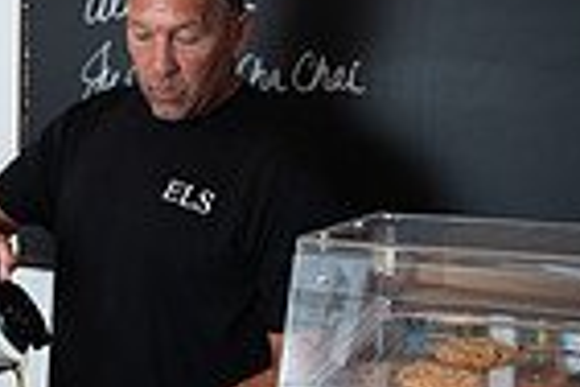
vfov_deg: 19.4
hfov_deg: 27.1
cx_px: -12
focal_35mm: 70
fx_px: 1128
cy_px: 138
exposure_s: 1/200
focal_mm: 17
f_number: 3.2
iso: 200
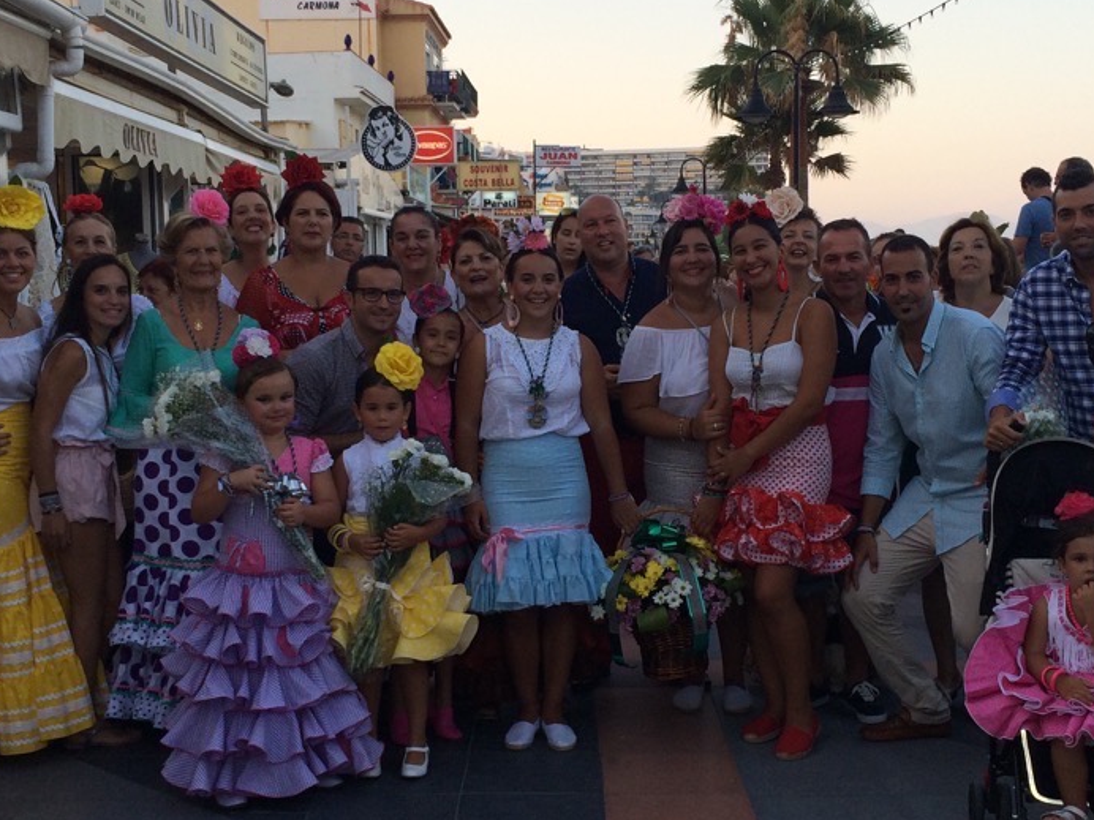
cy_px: 425
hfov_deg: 36.8
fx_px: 1643
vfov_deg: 28.0
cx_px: 572
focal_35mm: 52
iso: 40
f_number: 2.2
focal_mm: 4.12
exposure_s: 1/345
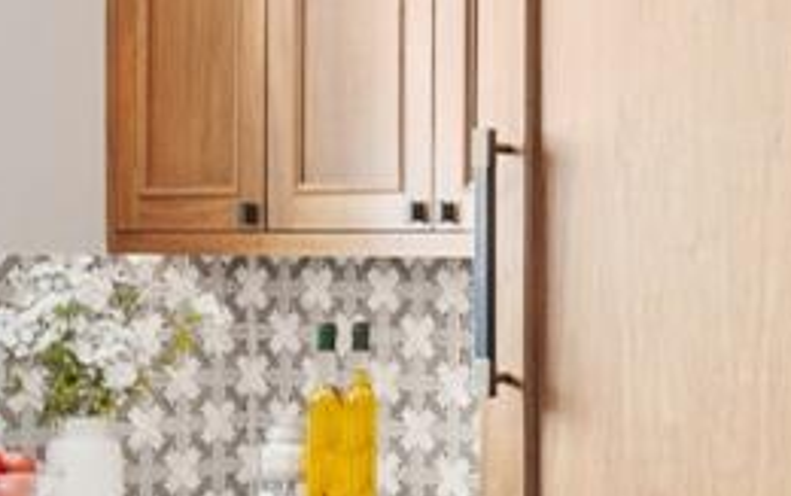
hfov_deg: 21.2
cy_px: 277
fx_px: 2028
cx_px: 828
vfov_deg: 13.9
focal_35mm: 94
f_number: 8
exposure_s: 1/10
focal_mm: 16
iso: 800
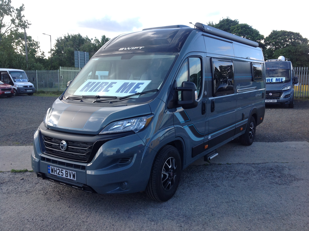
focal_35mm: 35
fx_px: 312
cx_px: 154
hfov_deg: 52.7
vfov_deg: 40.6
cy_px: 116
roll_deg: +0.2
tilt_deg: -4.2
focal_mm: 4.28
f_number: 2.4
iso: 50
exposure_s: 1/329
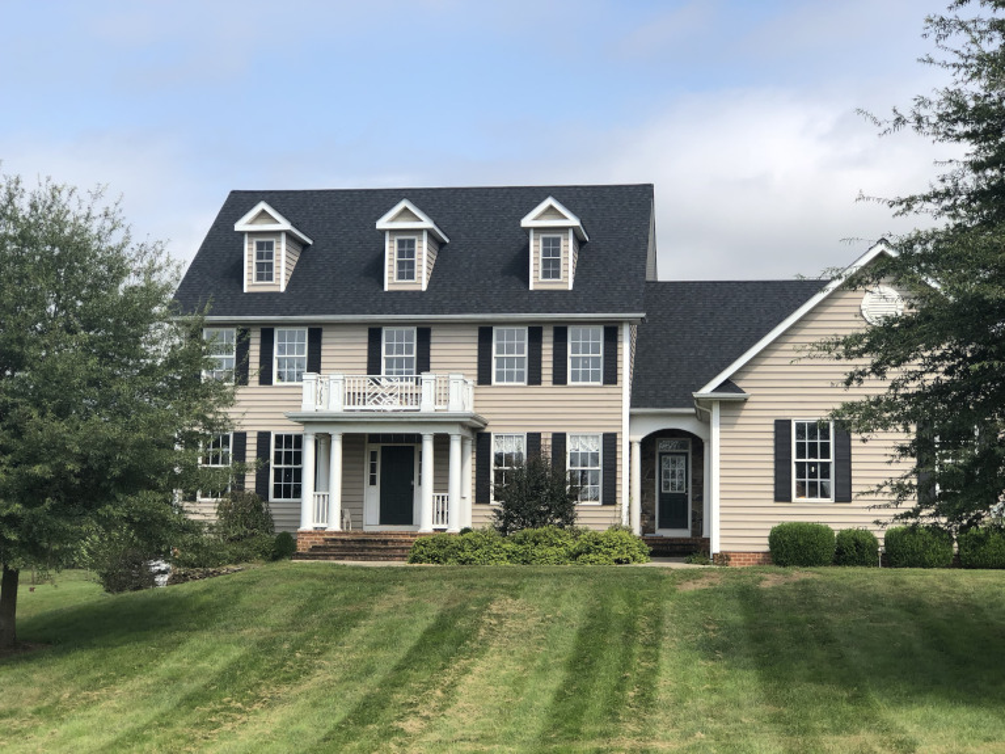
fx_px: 1655
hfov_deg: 33.8
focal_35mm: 57
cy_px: 377
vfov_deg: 25.7
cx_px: 502
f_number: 2.8
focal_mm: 6.6
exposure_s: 1/827
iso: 20
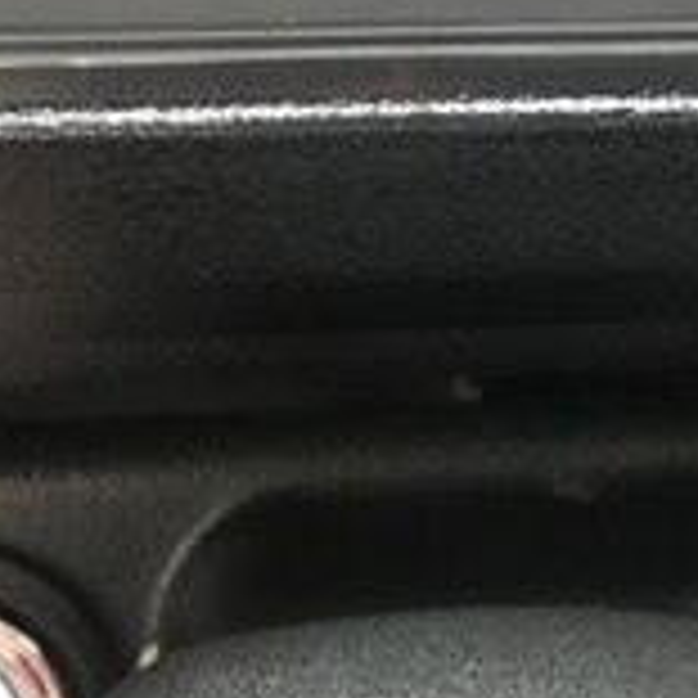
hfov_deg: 21.7
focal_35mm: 79
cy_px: -140
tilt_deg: -31.6
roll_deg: -3.0
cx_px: 527
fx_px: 1802
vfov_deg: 20.5
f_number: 1.8
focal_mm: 3.99
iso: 100
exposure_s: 1/6
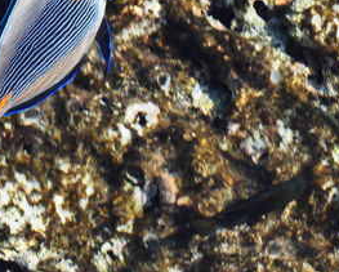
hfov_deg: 3.8
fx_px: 5068
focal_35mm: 505
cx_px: 48
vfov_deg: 3.1
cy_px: -53
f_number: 10
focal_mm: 105
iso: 400
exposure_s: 1/200
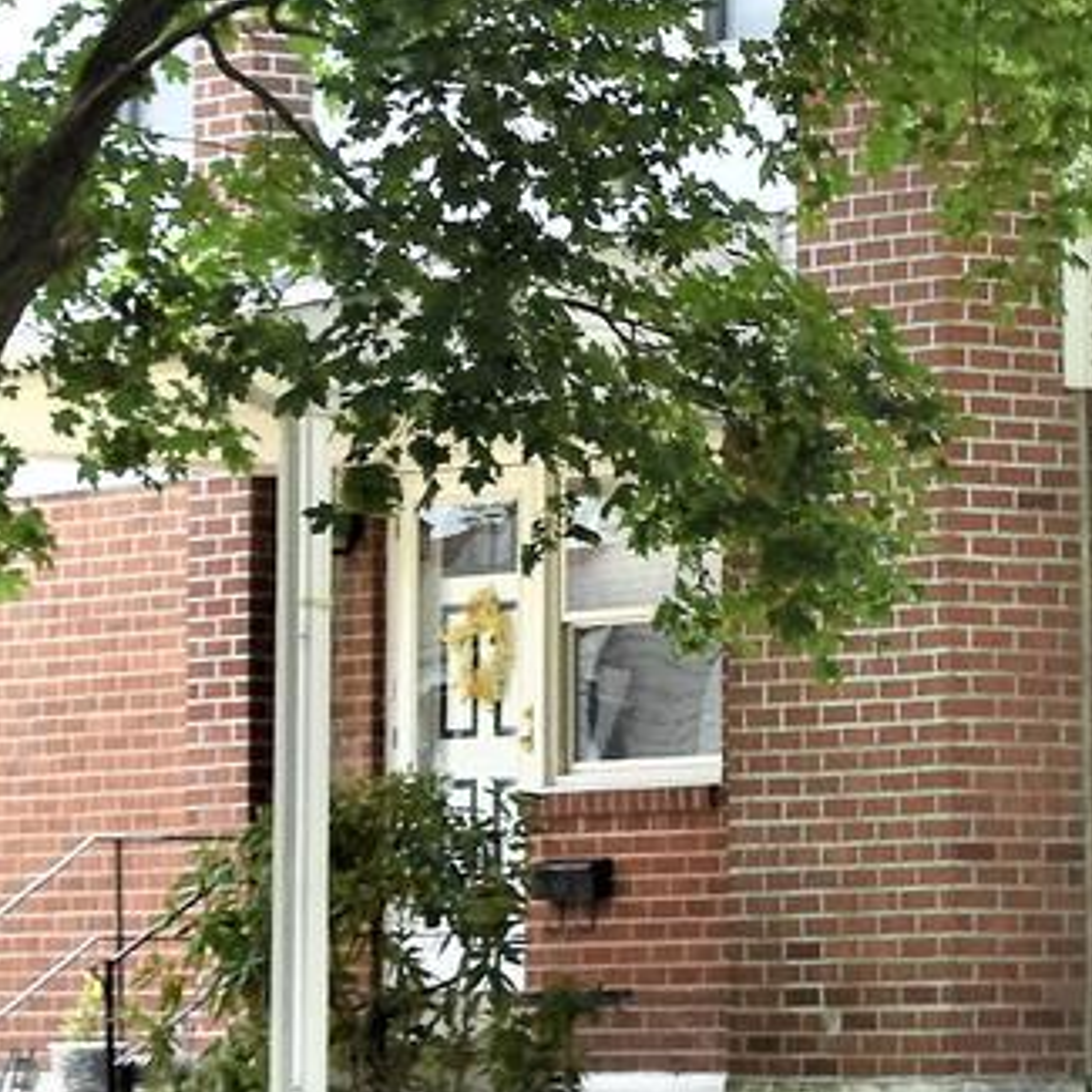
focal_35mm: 209
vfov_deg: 8.3
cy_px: 32
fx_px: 7459
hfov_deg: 8.4
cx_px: 853
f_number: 8
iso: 280
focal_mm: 26
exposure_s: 1/500
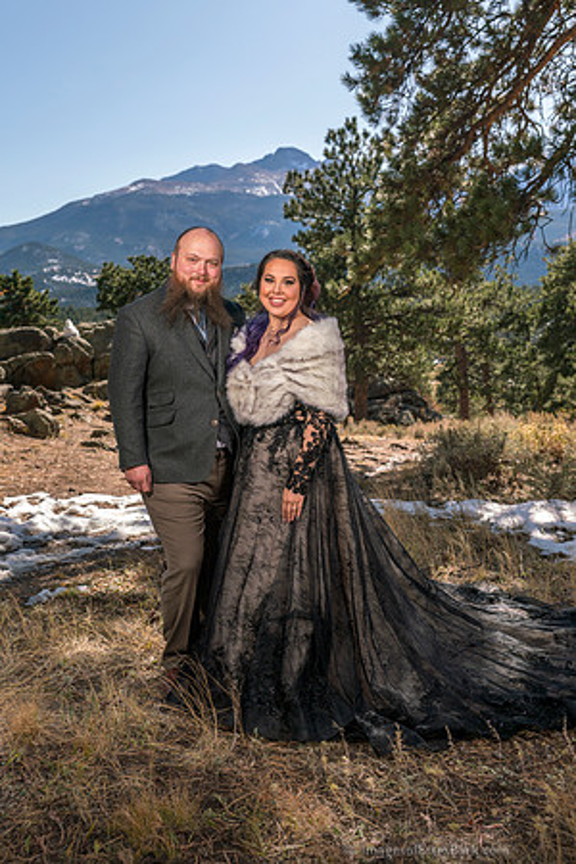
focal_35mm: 35
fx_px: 840
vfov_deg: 54.4
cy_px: 432
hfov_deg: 37.9
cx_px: 288
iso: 200
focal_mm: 35
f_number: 4.5
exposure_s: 1/1600
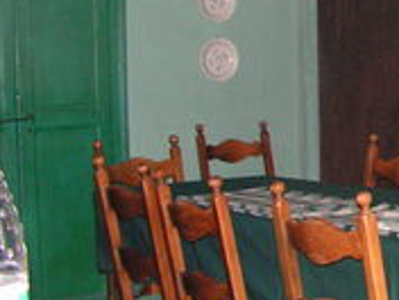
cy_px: 115
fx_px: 1256
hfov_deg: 16.7
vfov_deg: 13.6
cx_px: 567
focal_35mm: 109
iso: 200
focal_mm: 6
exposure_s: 1/40
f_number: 3.2
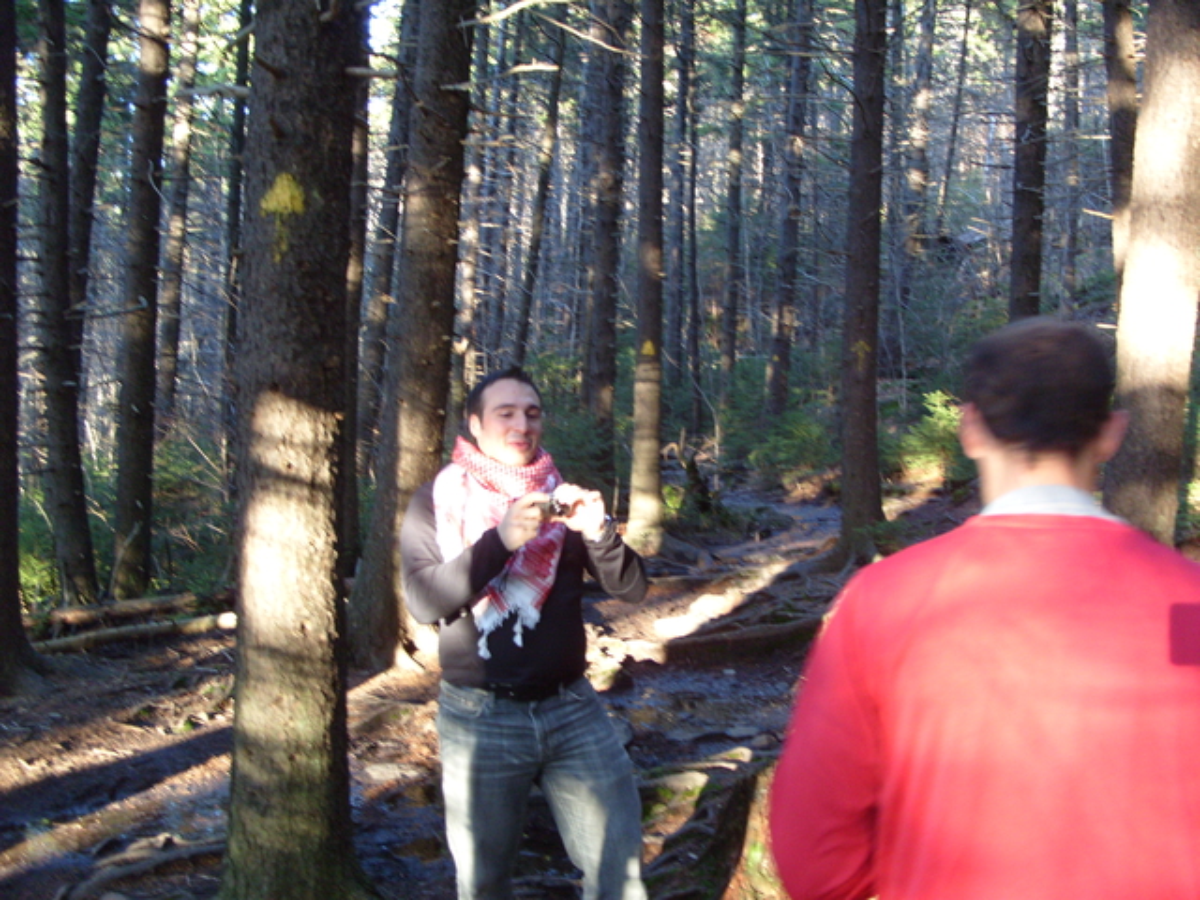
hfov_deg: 52.6
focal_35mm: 35
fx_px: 1213
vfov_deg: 40.7
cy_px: 450
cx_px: 600
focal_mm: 7.8
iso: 200
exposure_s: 1/45
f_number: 2.8
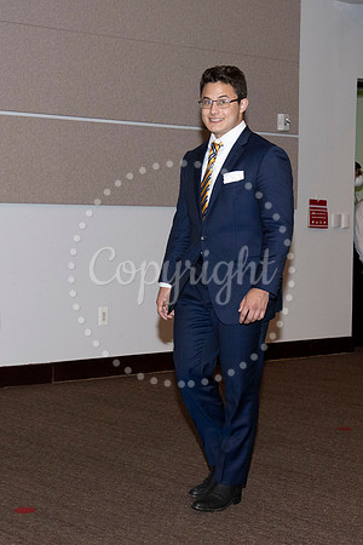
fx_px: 1144
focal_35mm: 76
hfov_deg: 18.0
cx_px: 173
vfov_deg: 26.8
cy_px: 269
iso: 1250
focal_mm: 35
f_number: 5.6
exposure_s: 1/200
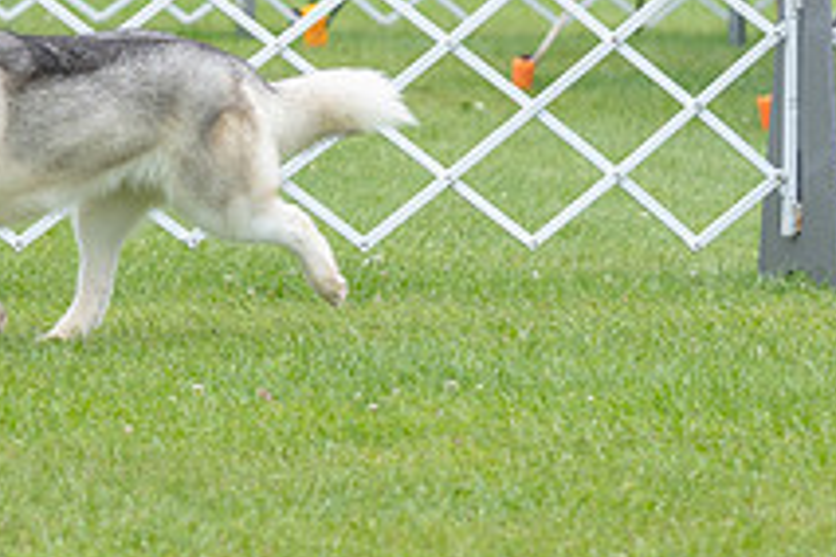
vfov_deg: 3.5
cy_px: -163
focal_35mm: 394
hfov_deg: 5.2
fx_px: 9149
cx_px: -149
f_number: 3.5
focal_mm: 97
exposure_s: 1/1250
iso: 400
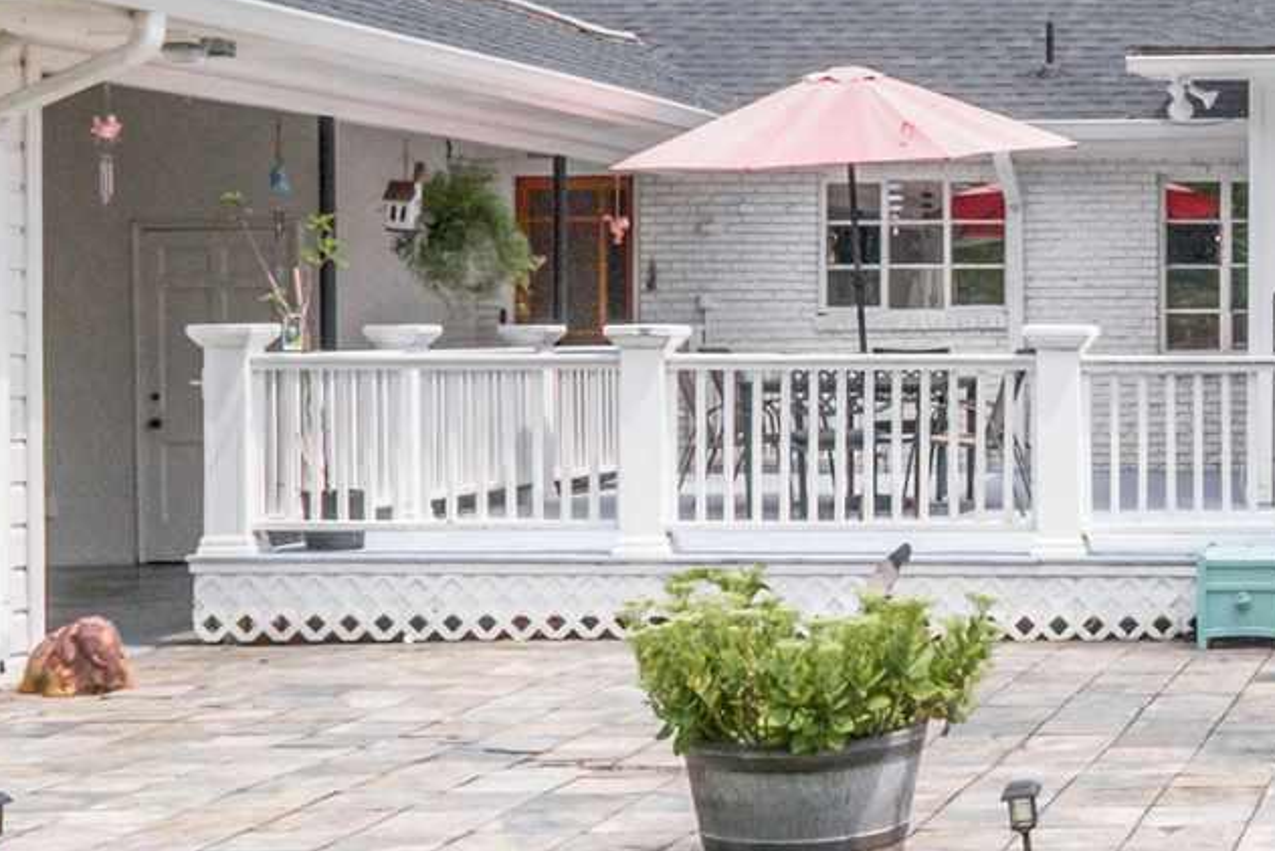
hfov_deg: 24.6
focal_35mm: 73
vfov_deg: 18.7
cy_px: 400
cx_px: 1594
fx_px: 2586
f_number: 7.1
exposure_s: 1/1250
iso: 1250
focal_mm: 10
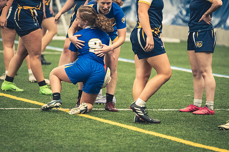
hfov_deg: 7.2
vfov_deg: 4.8
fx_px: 1812
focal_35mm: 285
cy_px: 76
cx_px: 114
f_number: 2.8
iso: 12800
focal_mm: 190
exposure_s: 1/500
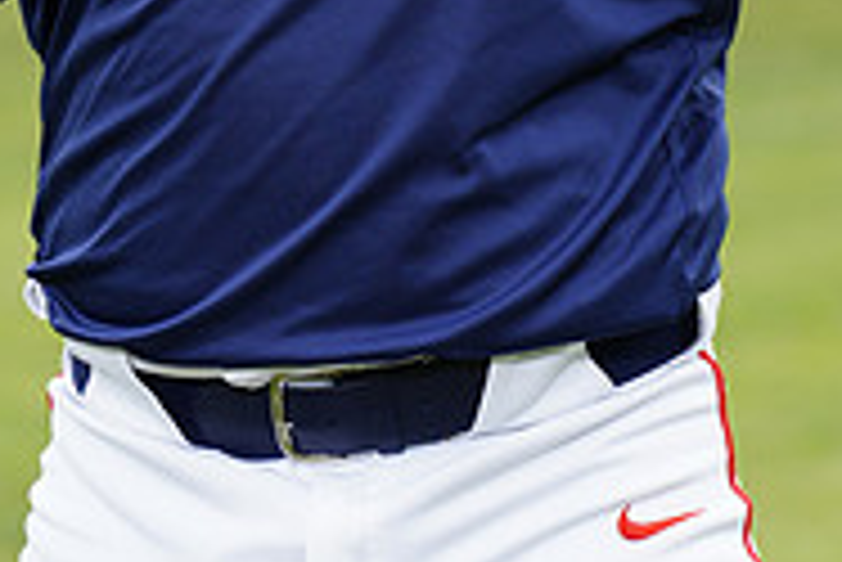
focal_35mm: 459
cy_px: -268
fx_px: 10743
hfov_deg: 4.5
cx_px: 171
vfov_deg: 3.0
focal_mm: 148
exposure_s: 1/250
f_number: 6.3
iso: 100
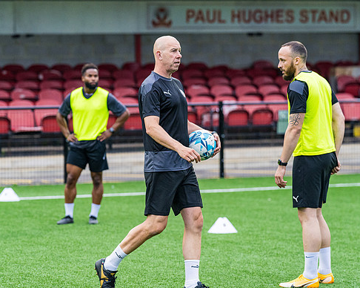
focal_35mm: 195
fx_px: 2076
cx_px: 132
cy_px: 137
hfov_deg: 9.9
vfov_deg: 7.9
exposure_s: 1/1000
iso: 1250
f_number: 2.7
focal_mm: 135
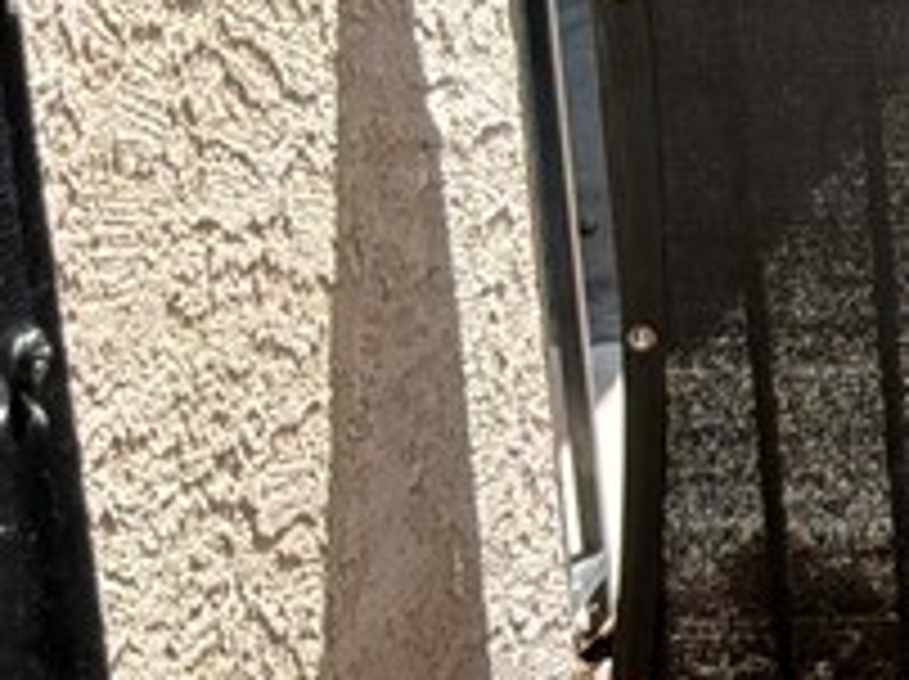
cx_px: 2246
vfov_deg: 10.3
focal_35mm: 142
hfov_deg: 11.3
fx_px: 3724
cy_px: -131
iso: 32
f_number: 1.8
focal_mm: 3
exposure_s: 1/1055
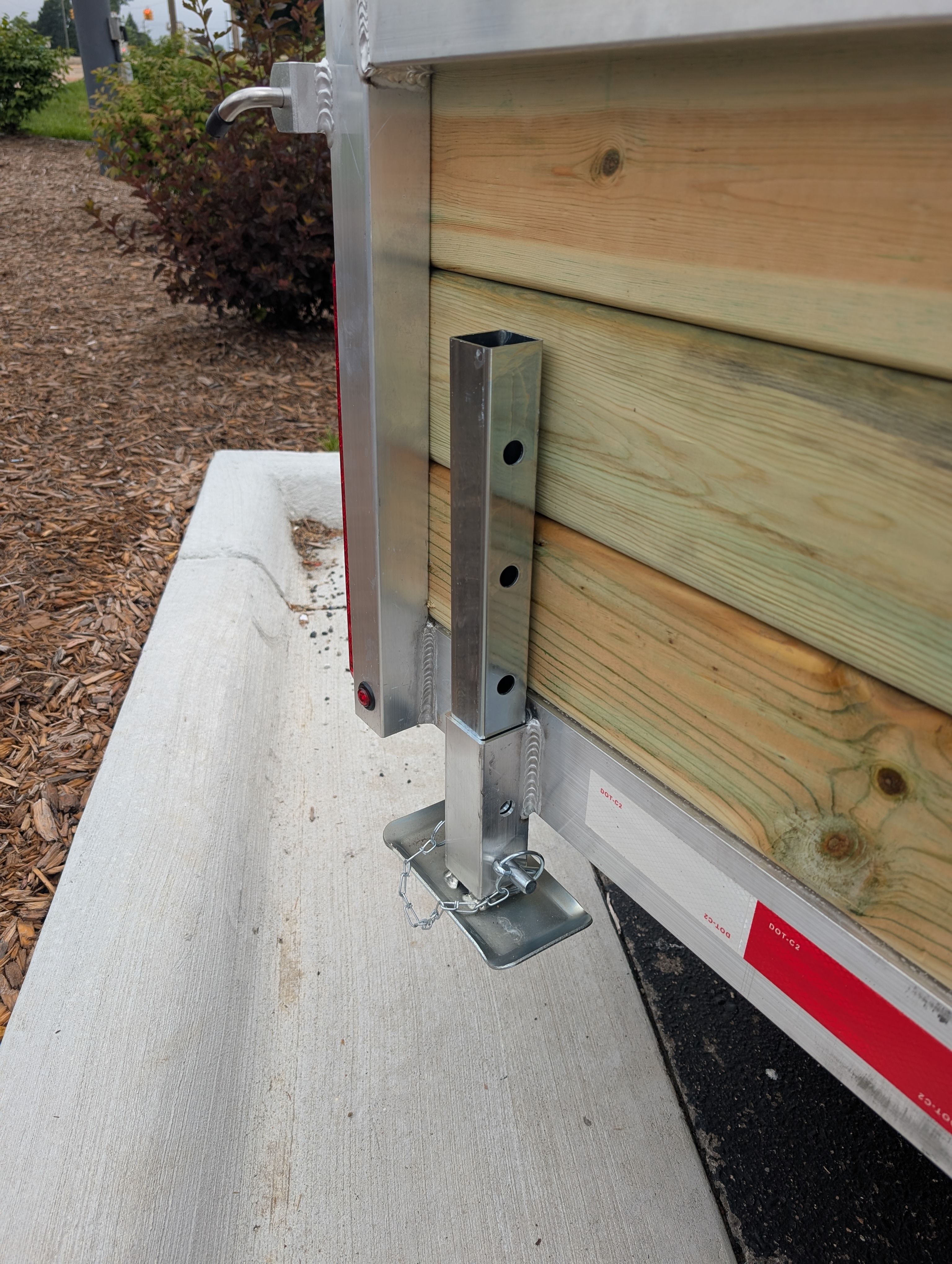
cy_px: 632
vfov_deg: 71.5
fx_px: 878
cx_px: 476
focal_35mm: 24
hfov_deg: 56.9
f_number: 1.68
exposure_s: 1/542
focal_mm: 6.9
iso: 27
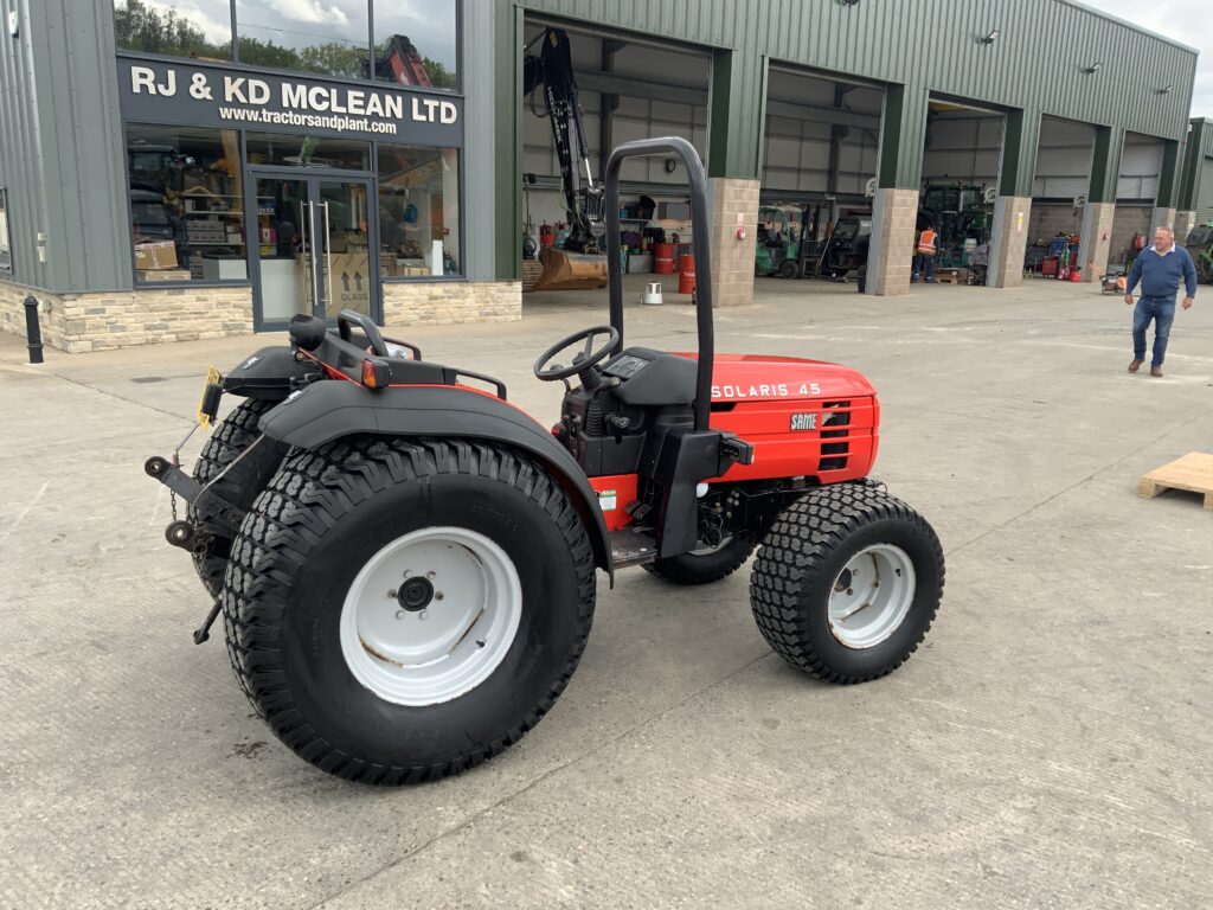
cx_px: 606
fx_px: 1016
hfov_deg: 61.7
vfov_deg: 48.2
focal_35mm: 29
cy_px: 455
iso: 16
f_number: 1.8
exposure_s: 1/327
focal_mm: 3
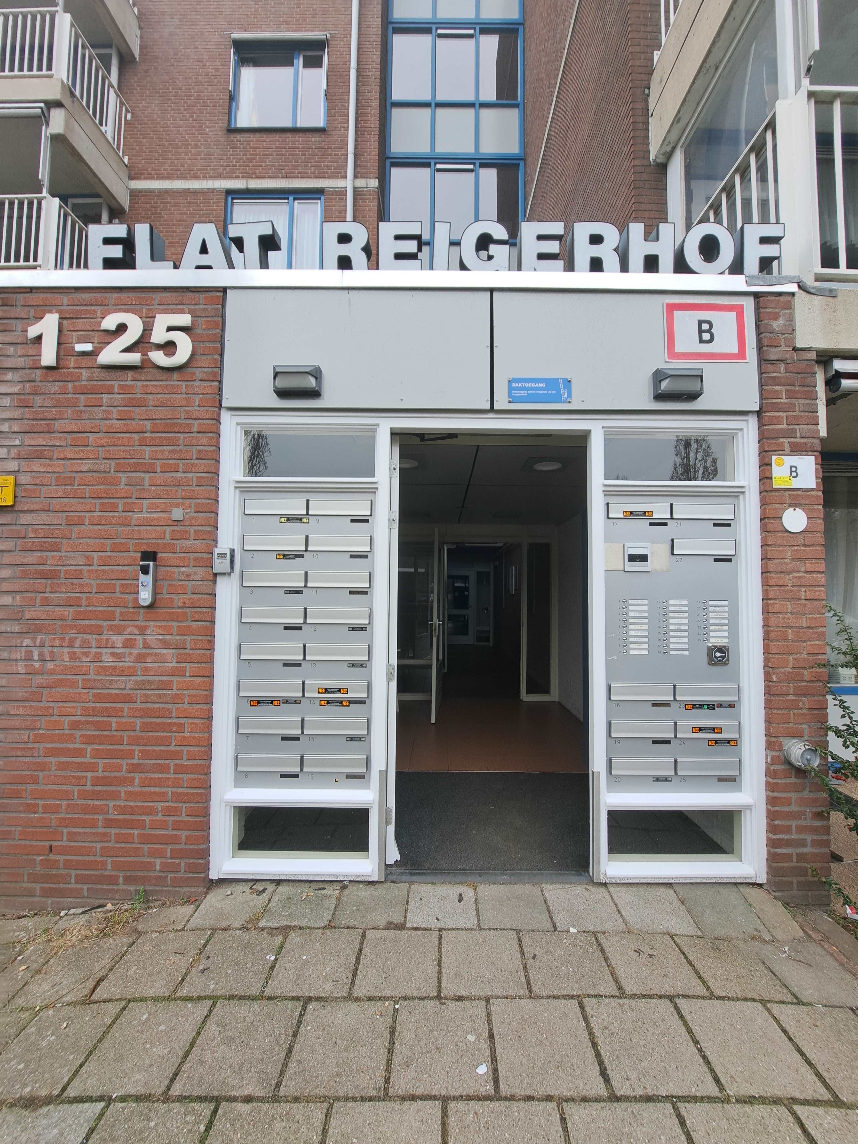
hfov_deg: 89.9
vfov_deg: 106.2
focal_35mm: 13
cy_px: 572
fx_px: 430
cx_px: 429
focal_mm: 1.74
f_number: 2.2
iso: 50
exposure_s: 1/182
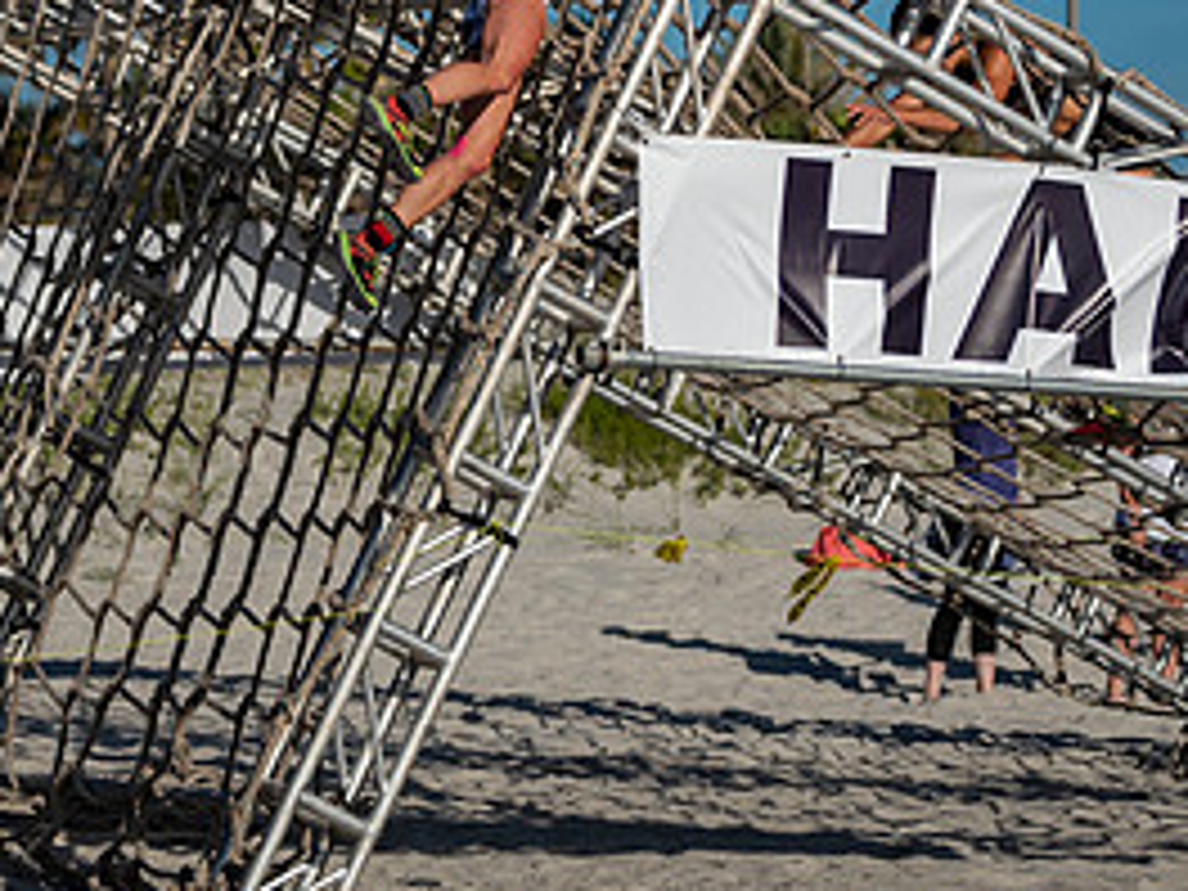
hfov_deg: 10.6
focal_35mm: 186
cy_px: -109
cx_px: 584
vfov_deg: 7.9
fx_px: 6383
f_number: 2.8
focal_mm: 70
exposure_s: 1/4000
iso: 200
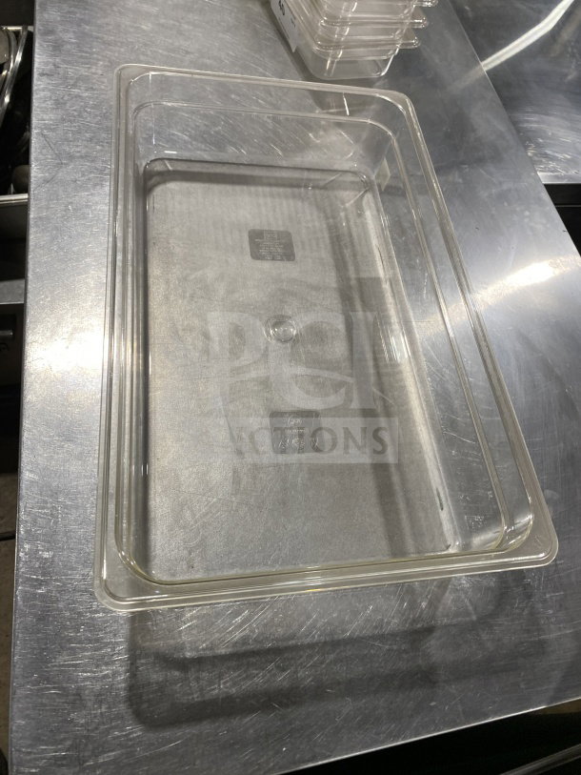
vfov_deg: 67.3
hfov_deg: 53.1
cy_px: 388
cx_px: 290
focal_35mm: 26
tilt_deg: -57.4
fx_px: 582
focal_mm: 4.25
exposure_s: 1/118
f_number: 1.8
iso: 125
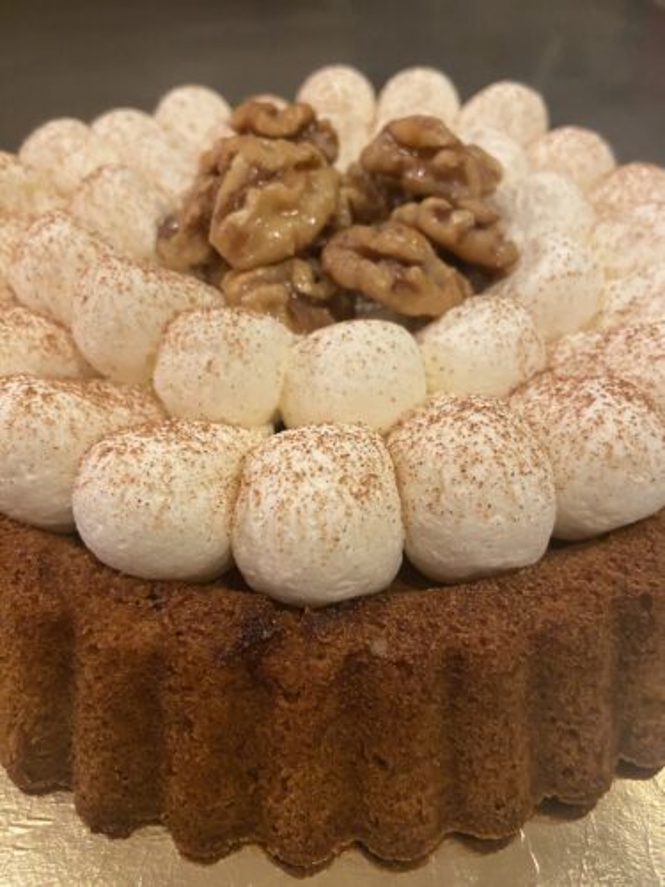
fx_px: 640
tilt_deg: -43.9
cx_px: 332
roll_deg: -1.5
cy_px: 444
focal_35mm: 25
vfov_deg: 69.4
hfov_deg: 54.9
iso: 320
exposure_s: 1/33
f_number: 1.8
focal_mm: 4.25
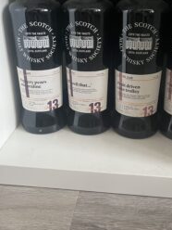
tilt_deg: -21.4
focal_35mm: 42
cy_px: 95
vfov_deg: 44.6
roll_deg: +2.0
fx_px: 278
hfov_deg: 34.3
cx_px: 94
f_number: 1.6
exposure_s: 1/57
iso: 500
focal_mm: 5.1
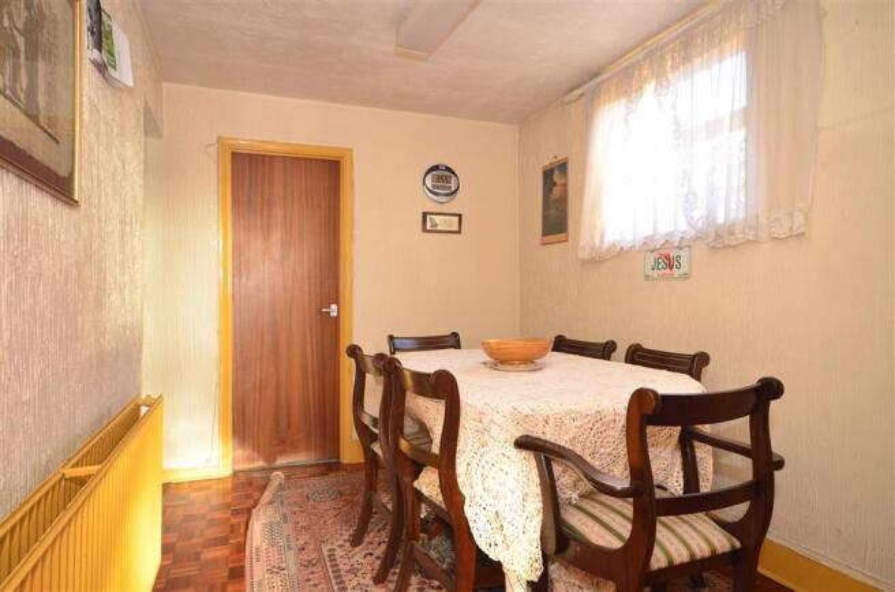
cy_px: 296
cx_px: 448
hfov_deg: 77.5
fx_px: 558
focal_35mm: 22
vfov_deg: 55.9
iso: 640
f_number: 8
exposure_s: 1/13
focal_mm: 15
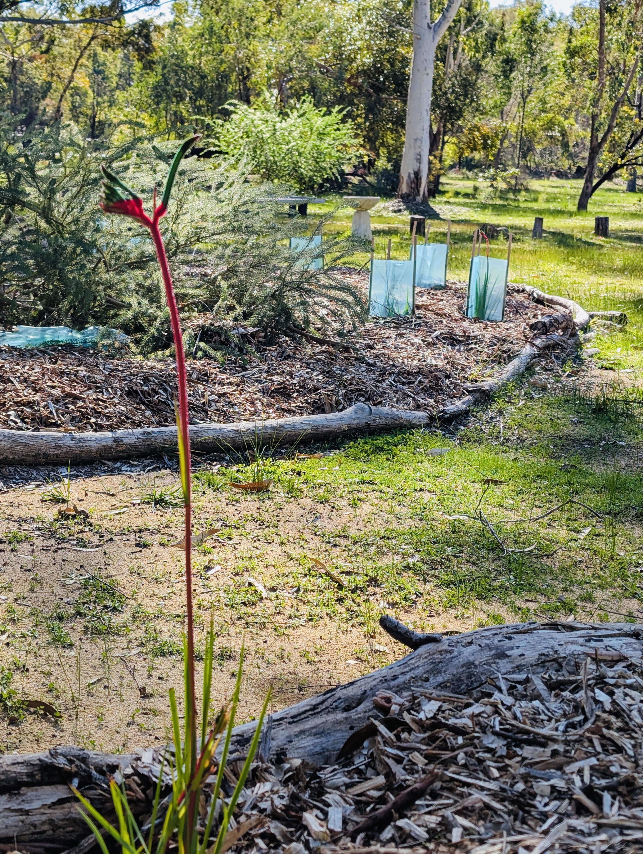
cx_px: 322
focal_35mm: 49
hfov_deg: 29.7
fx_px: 1211
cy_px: 427
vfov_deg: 38.9
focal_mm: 6.9
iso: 20
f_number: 1.68
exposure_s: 1/428
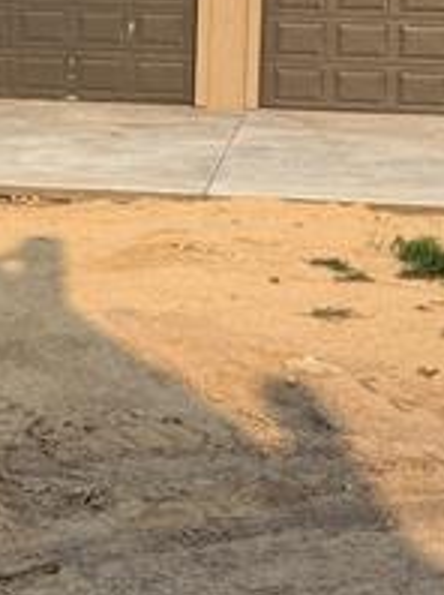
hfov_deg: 15.7
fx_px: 1594
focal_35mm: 93
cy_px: 48
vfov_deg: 20.6
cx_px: 86
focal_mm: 6.76
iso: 80
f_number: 1.78
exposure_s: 1/4975
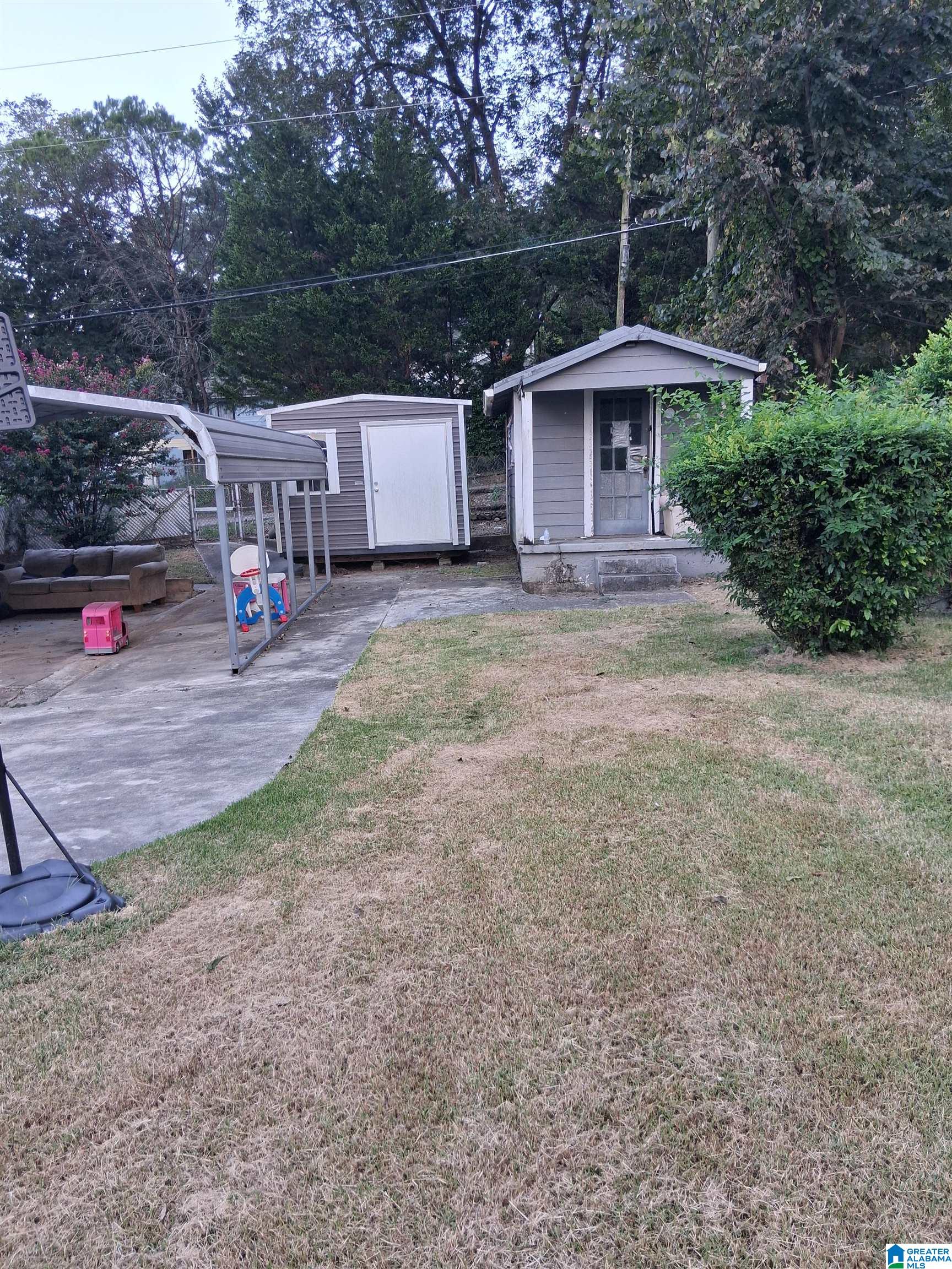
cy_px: 634
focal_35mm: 26
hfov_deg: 53.1
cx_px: 476
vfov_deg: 67.3
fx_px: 953
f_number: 1.8
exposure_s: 1/120
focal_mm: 3.98
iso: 50
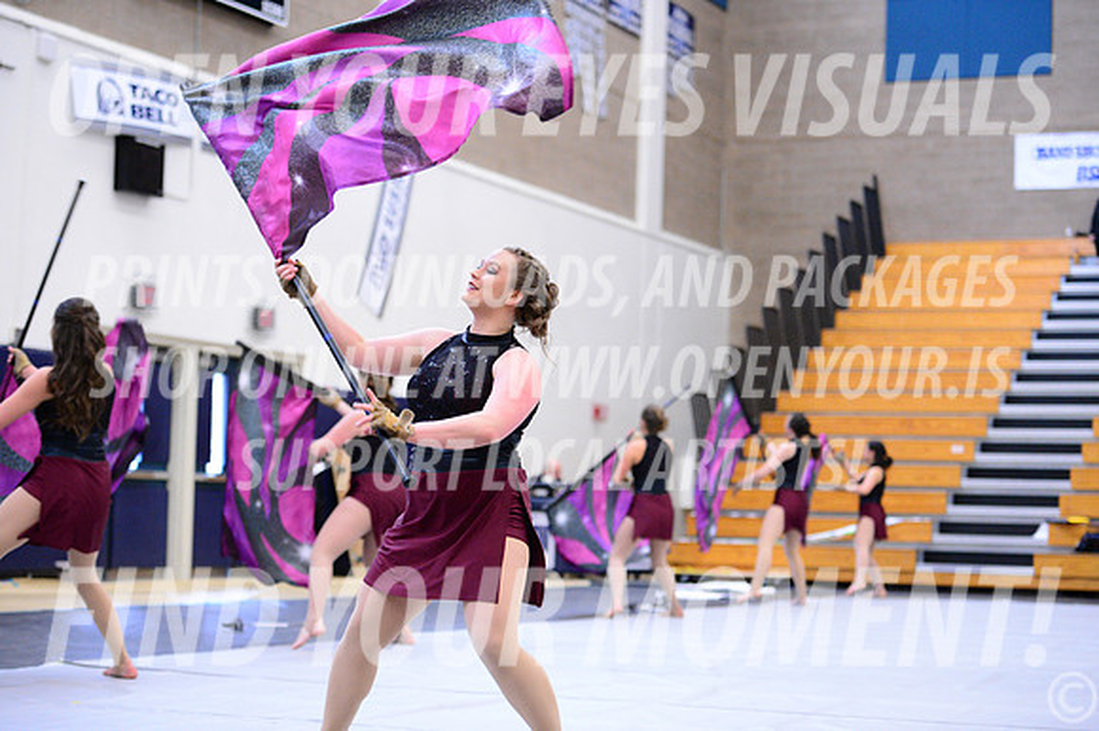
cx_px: 550
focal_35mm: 70
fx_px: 2136
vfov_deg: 19.4
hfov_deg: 28.9
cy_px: 366
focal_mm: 70
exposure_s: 1/320
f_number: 2.8
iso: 6400
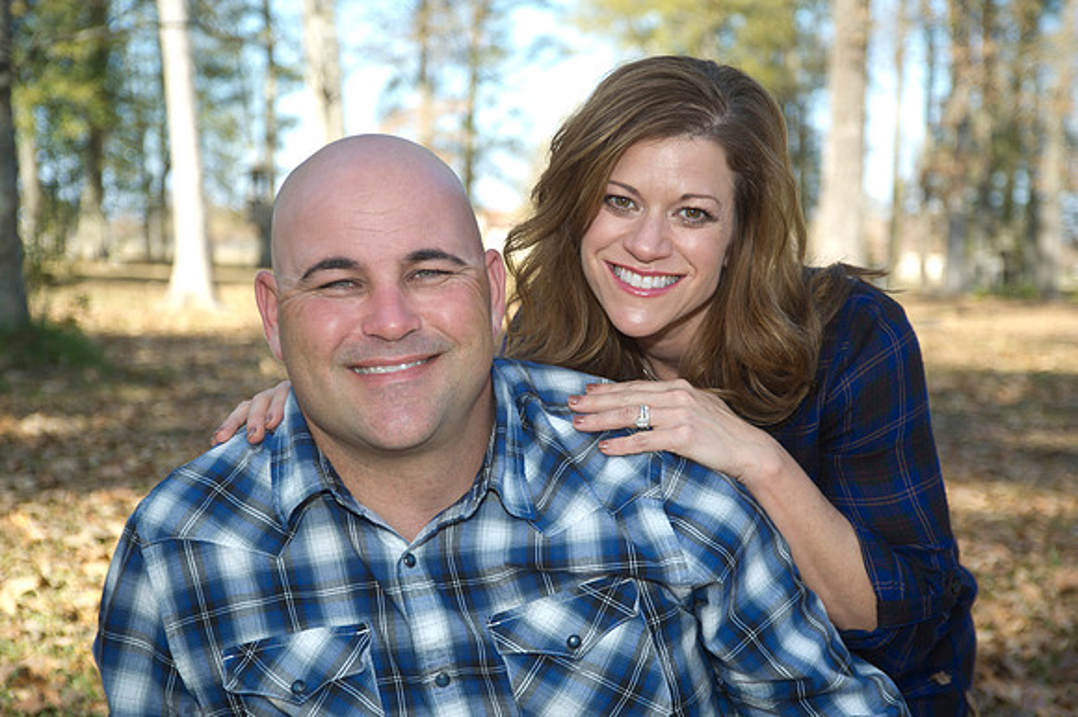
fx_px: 1945
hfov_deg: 31.0
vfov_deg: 20.9
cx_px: 539
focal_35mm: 65
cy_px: 358
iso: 100
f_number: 5
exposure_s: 1/160
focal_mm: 65
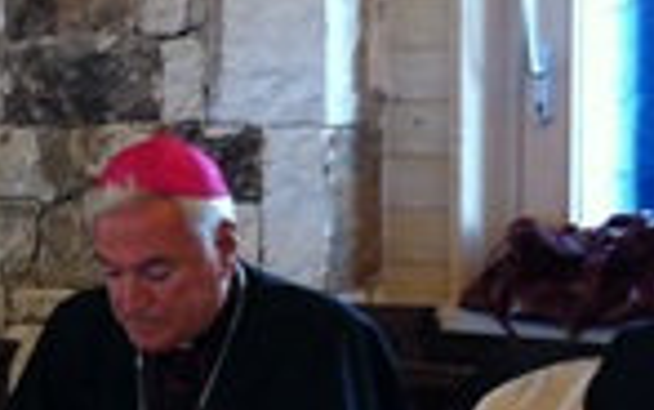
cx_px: -271
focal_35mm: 177
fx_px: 3156
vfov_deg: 7.4
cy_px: 332
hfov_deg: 11.4
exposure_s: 1/20
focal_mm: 3.85
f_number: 2.8
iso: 80
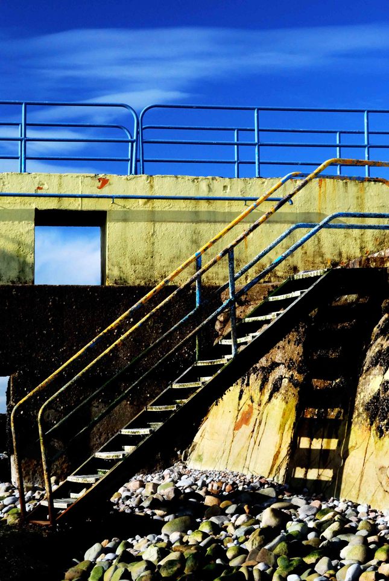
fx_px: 1333
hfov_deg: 16.6
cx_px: 194
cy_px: 290
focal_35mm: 82
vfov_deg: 24.6
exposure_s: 1/160
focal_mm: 55
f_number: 13
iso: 800
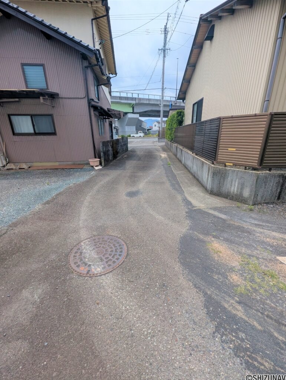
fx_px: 143
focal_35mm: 13
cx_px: 143
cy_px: 190
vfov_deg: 106.1
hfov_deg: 90.1
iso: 49
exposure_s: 1/1890
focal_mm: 1.95
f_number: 2.2
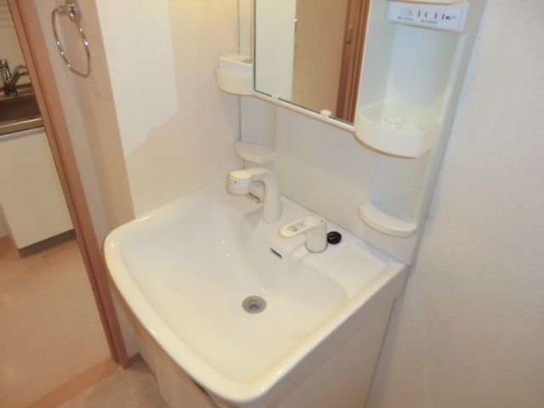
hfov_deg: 71.6
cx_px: 272
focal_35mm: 24
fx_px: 377
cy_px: 204
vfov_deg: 56.8
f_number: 3.2
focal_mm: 4.3
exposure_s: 1/60
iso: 400
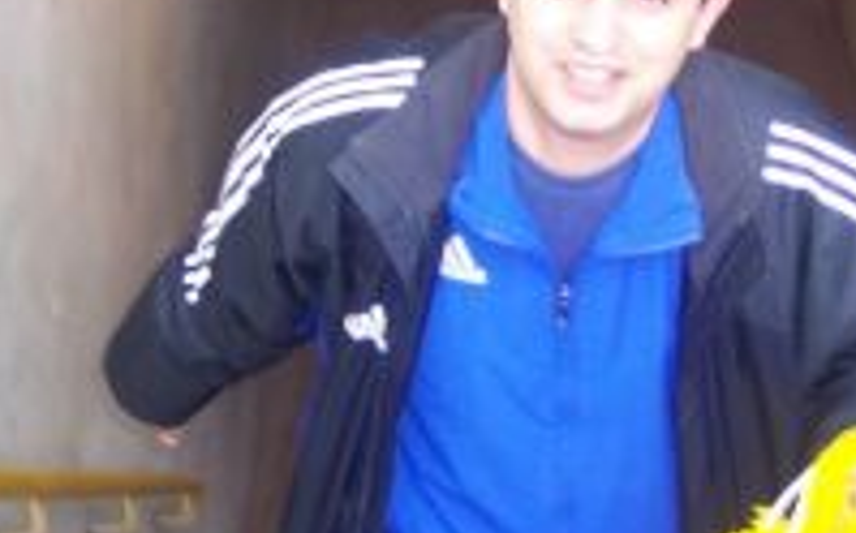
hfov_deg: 18.7
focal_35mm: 111
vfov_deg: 11.7
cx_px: 602
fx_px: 2587
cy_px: 99
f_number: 3.4
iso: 140
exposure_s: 1/60
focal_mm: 10.7
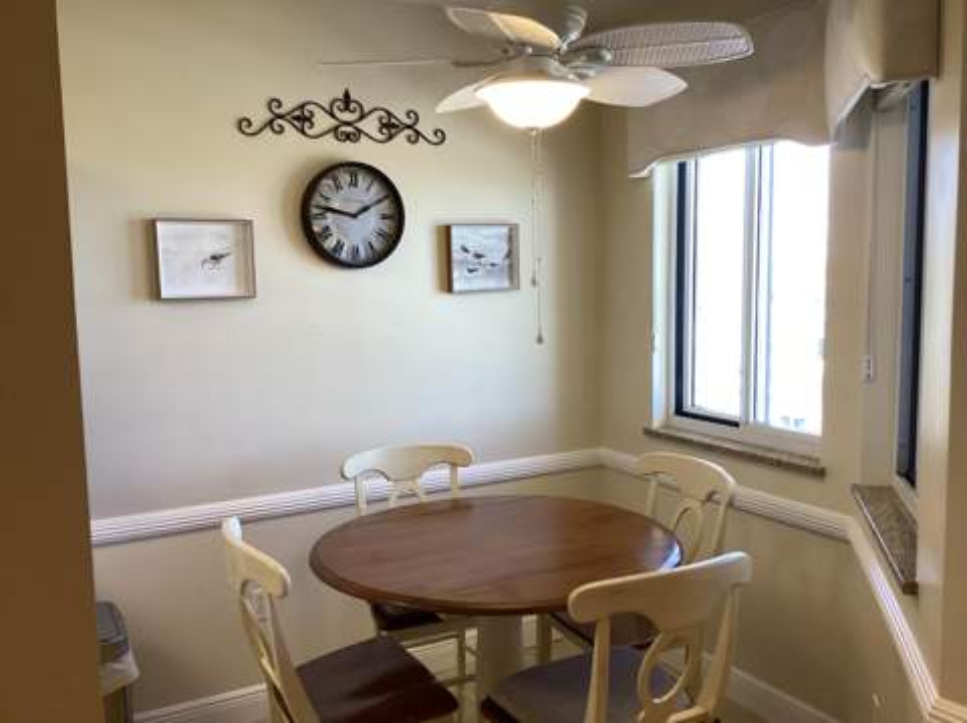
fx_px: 865
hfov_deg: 58.4
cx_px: 484
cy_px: 362
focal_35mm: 31
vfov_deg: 45.4
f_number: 2.4
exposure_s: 1/60
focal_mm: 3.3
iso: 80
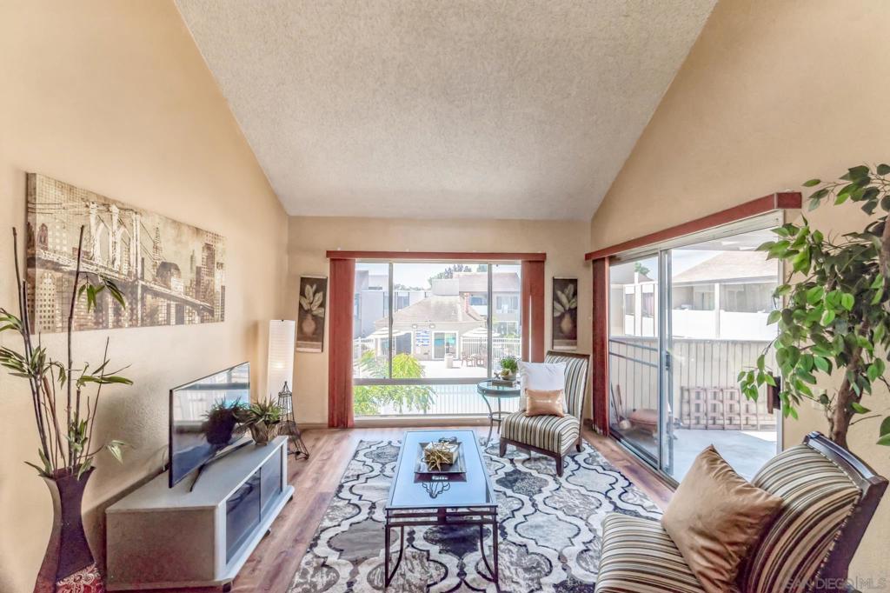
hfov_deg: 100.4
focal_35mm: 15
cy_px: 296
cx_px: 445
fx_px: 371
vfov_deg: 77.3
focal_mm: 15
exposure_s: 1/2000
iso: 1600
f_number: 7.1
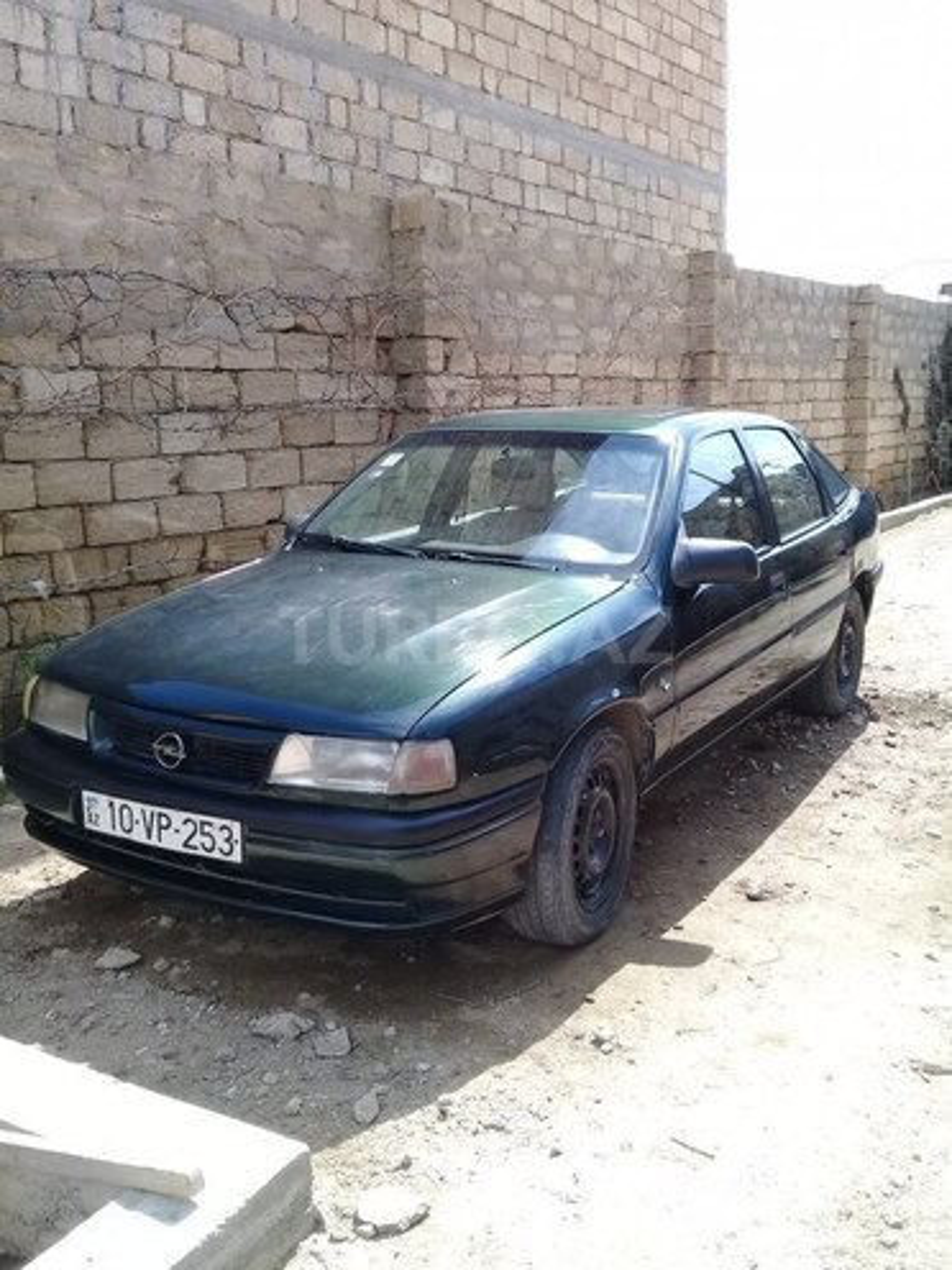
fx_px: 1137
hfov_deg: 45.4
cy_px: 635
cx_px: 476
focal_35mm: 31
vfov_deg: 58.4
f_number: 2.2
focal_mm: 3.3
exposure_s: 1/524
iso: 50
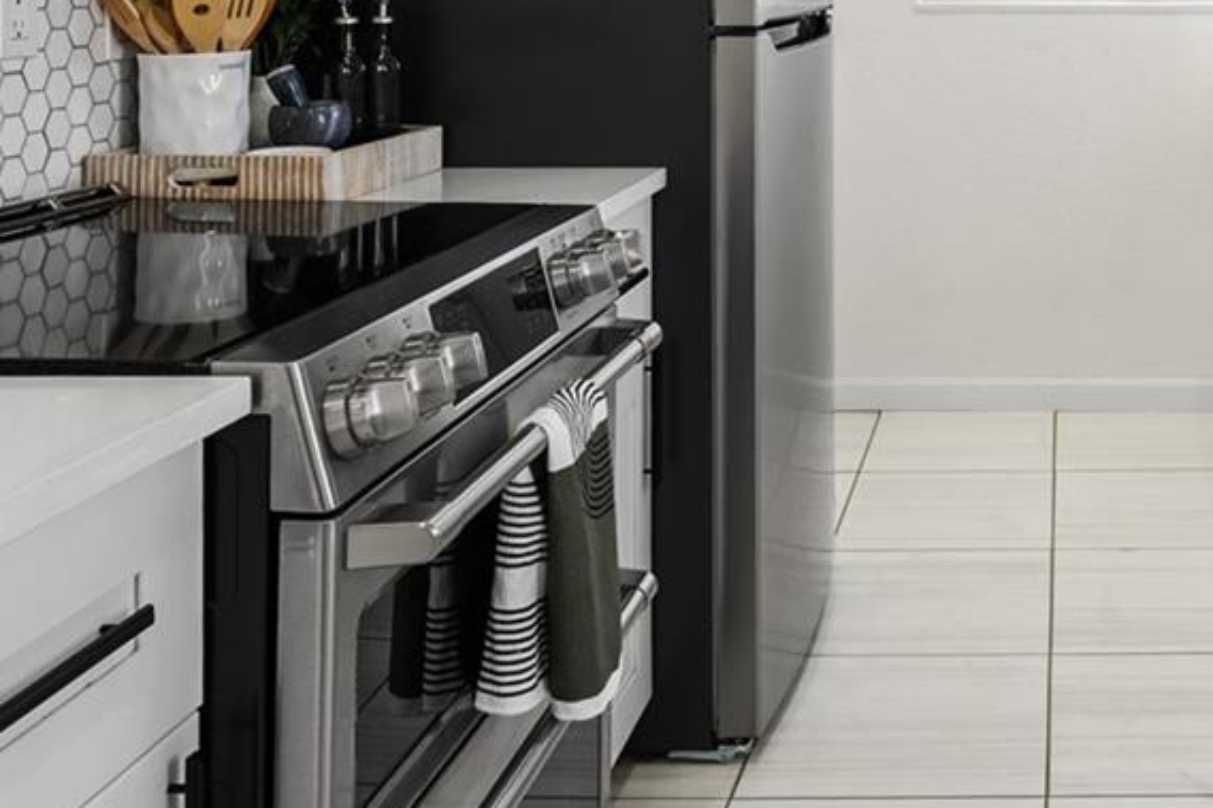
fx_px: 1516
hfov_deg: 40.6
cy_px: -86
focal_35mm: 45
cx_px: 1074
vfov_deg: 27.3
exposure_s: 1/6
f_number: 8
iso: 200
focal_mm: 16
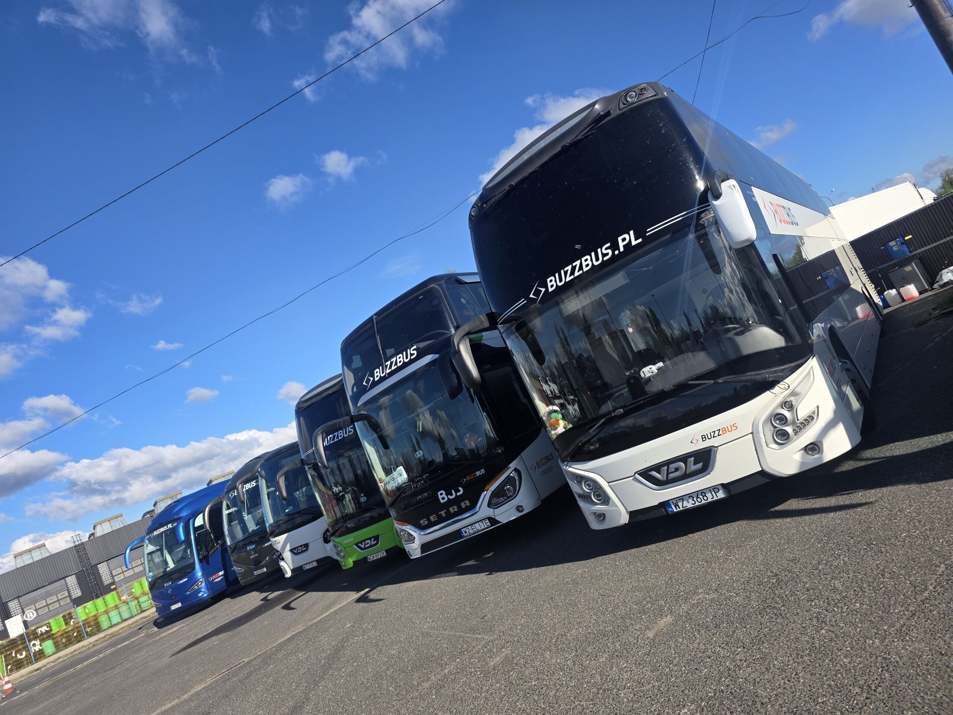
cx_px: 476
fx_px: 633
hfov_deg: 73.9
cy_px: 358
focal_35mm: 23
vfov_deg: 58.9
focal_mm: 6.3
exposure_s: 1/5153
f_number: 1.7
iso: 80
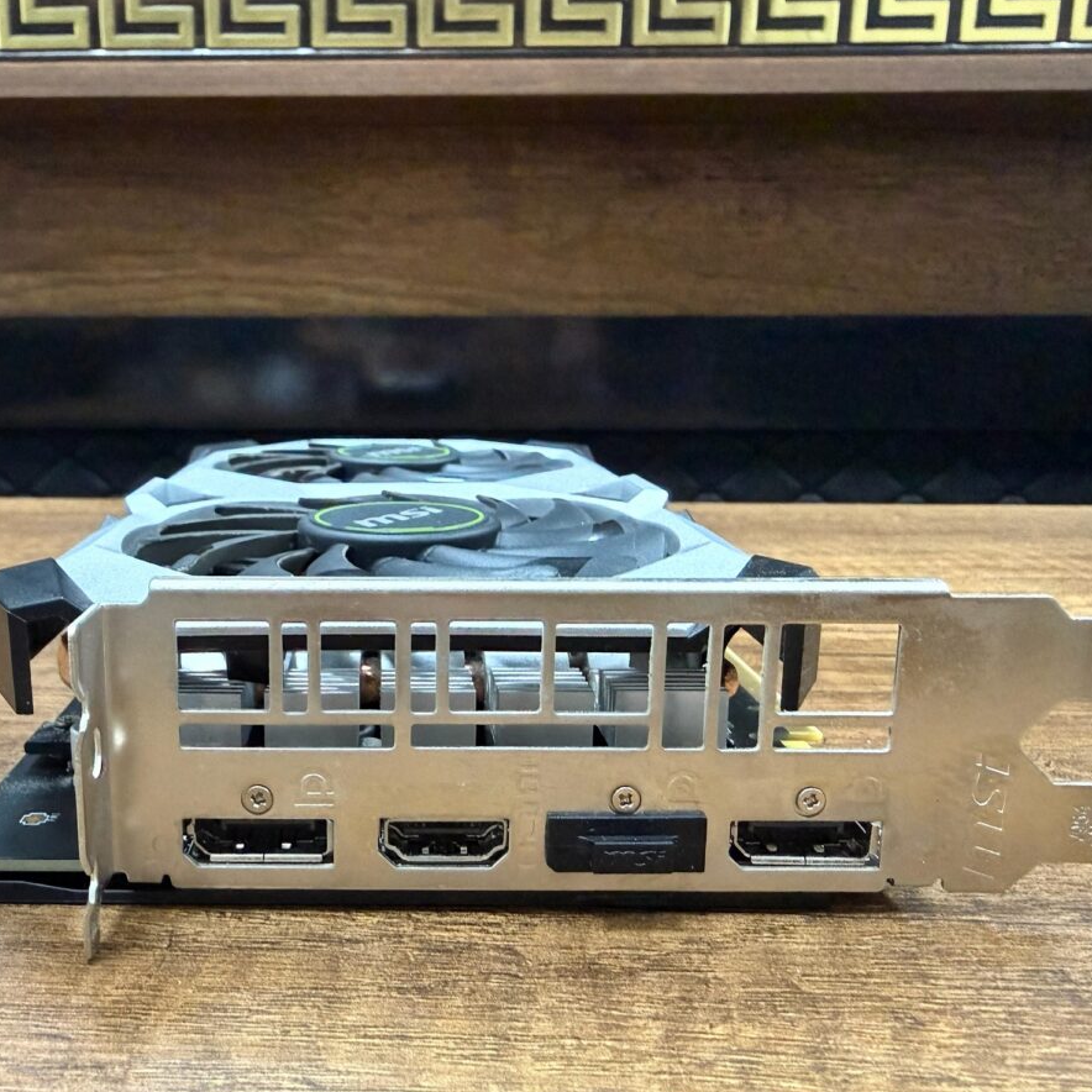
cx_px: 458
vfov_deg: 54.0
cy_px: 551
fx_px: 1071
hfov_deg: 53.8
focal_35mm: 30
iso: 1250
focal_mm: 2.22
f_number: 2.2
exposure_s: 1/100
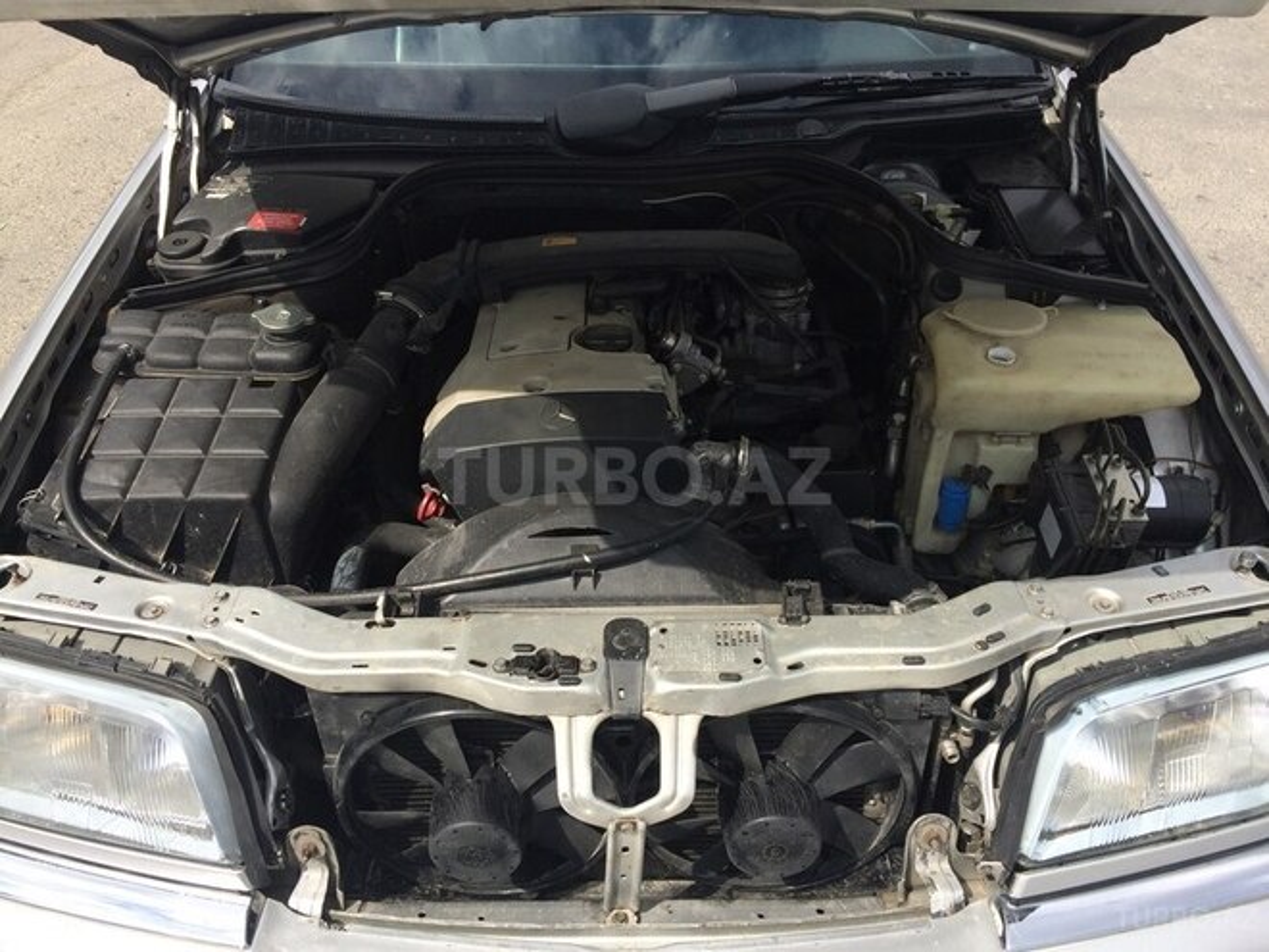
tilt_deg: -39.0
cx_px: 634
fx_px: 1063
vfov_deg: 48.2
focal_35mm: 29
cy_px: 476
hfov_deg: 61.7
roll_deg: -0.7
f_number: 2.2
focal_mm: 4.15
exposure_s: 1/1709
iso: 32
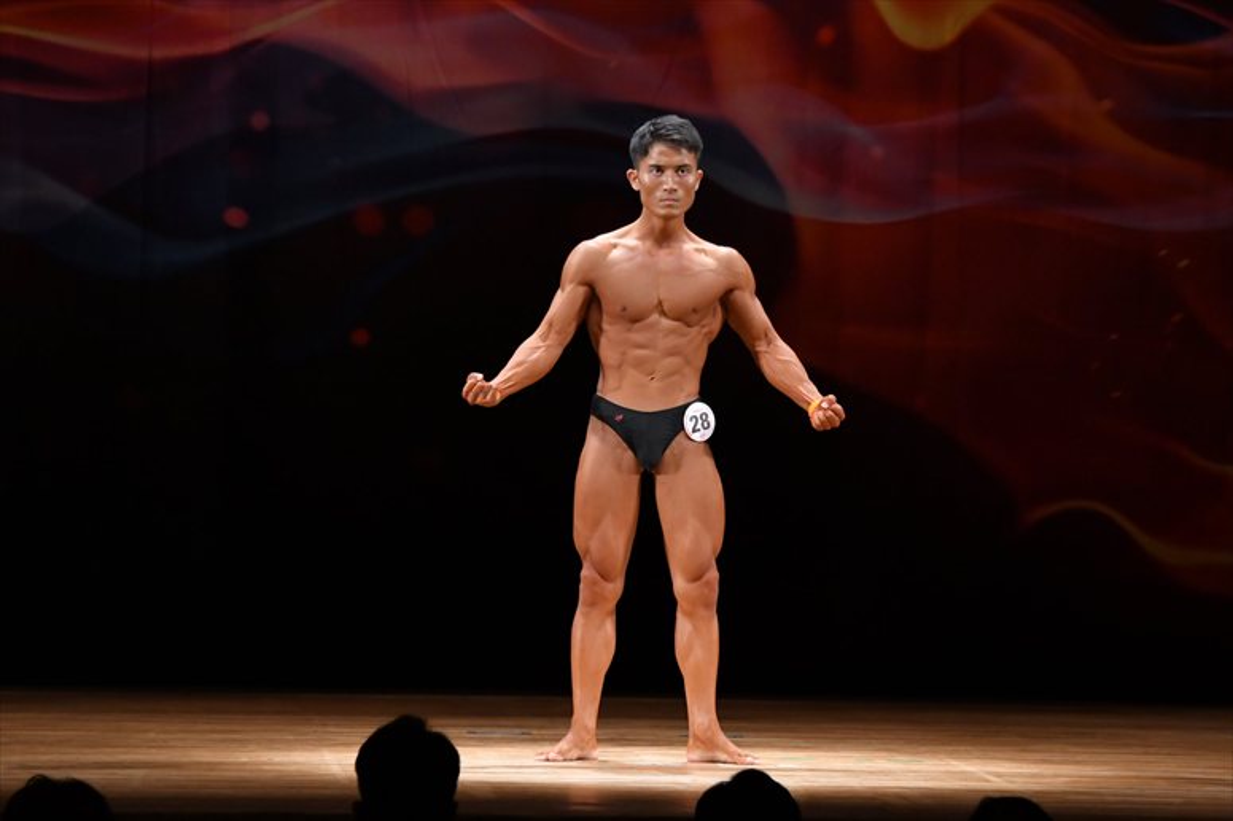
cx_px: 616
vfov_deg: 6.1
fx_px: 7703
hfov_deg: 9.2
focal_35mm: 225
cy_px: 410
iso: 3200
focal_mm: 150
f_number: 5.6
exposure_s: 1/400
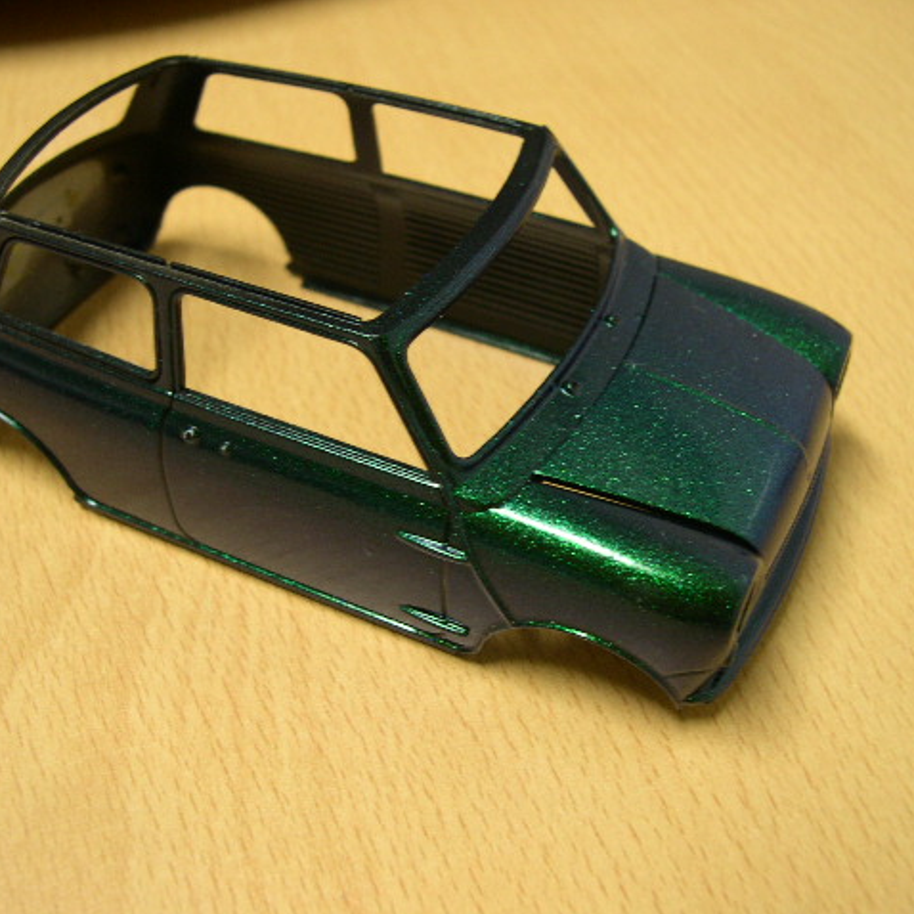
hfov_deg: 37.5
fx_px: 1344
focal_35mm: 45
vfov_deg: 37.6
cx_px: 407
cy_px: 457
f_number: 2.8
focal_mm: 8
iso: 100
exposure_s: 1/5
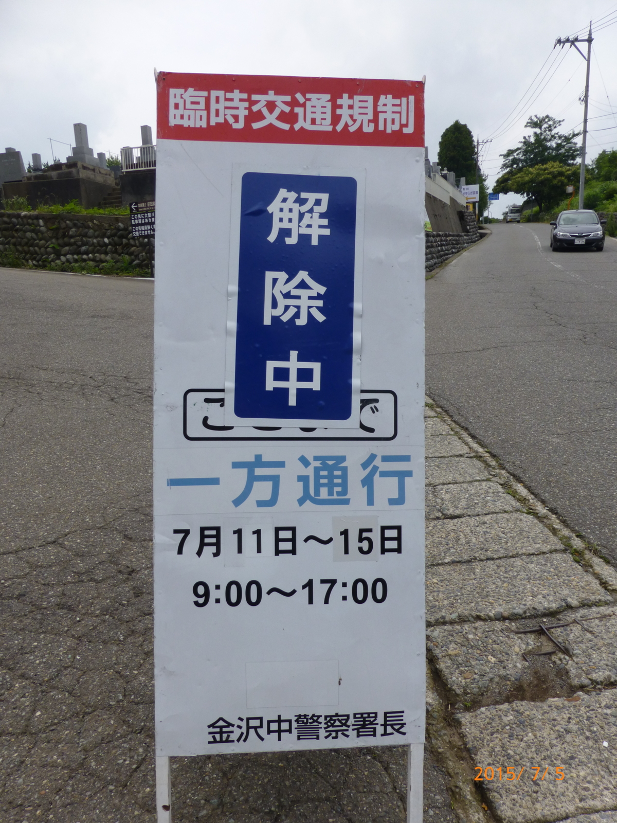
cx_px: 308
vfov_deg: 71.6
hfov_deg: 56.8
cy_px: 412
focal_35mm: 24
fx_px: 570
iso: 100
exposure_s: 1/1000
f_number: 4
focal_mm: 4.3
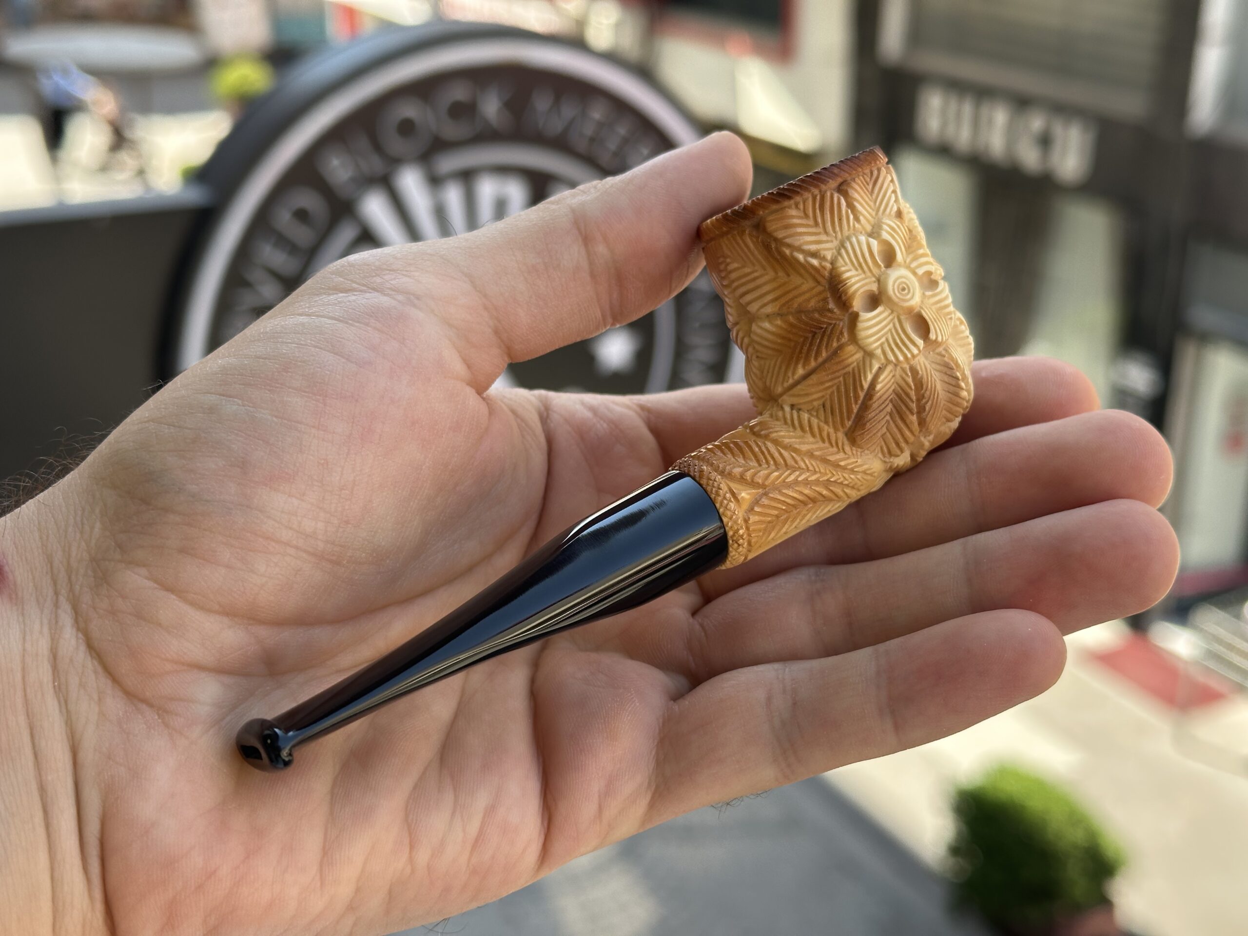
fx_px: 1731
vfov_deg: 30.3
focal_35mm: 48
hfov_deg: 39.7
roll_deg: -1.5
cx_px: 624
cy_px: 468
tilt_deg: -20.6
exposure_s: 1/478
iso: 64
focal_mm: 6.86
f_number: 1.78
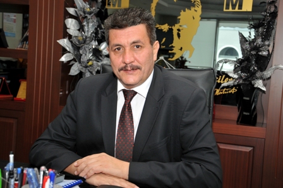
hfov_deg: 33.4
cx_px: 142
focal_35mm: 60
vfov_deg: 22.6
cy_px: 94
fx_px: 471
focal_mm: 40
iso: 400
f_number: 5.6
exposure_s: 1/60
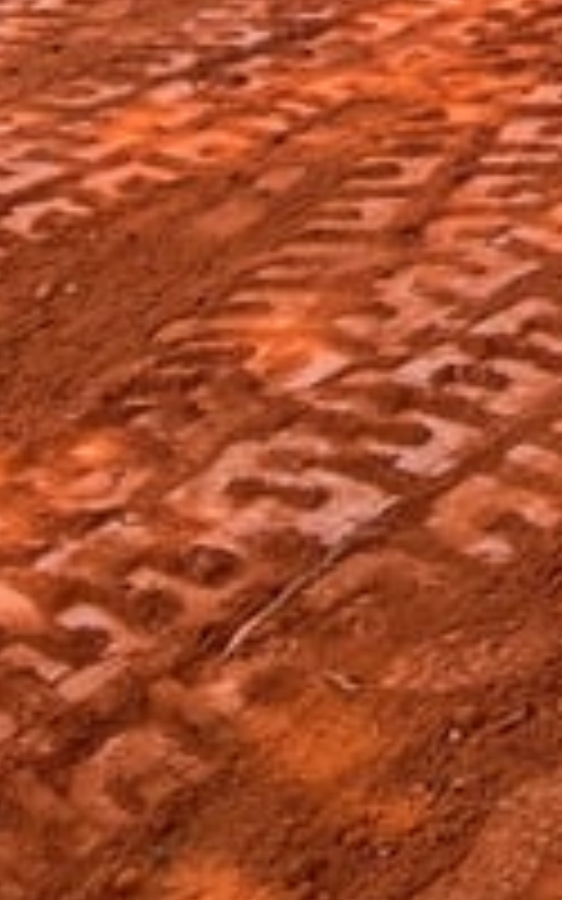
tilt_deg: -10.2
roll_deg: +3.7
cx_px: 989
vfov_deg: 21.1
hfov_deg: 13.4
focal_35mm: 88
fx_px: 2157
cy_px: -308
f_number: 1.5
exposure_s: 1/1326
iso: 50
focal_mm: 5.7
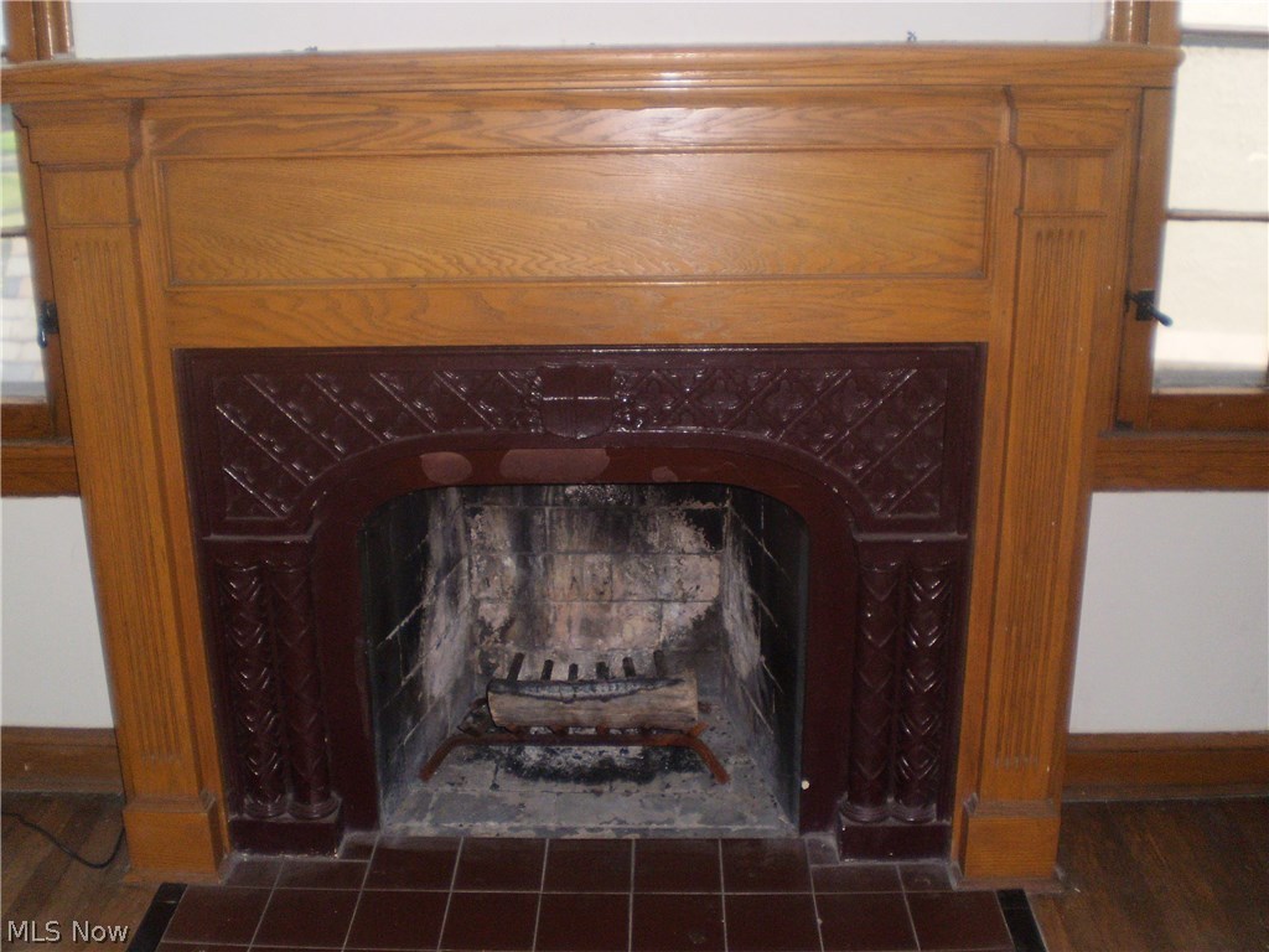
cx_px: 634
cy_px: 476
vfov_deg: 39.7
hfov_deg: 51.4
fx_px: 1320
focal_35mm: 36
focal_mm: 6.3
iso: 200
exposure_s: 1/30
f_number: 3.1
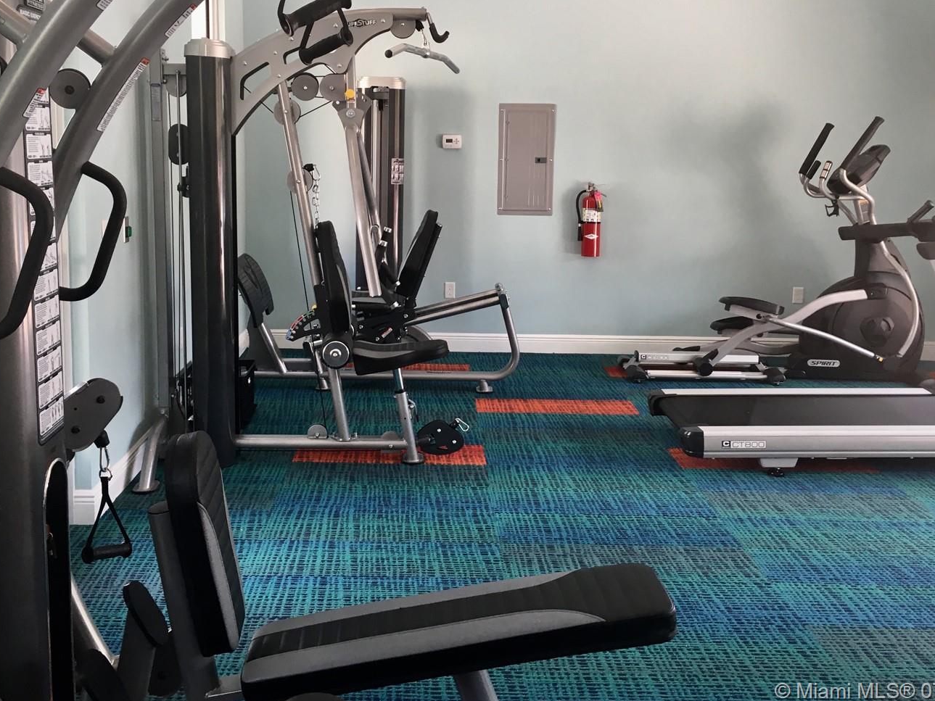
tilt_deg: -3.5
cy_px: 271
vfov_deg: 39.4
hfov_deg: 51.3
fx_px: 972
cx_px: 430
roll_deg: -1.3
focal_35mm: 36
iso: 25
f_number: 2.2
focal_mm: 4.15
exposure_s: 1/40
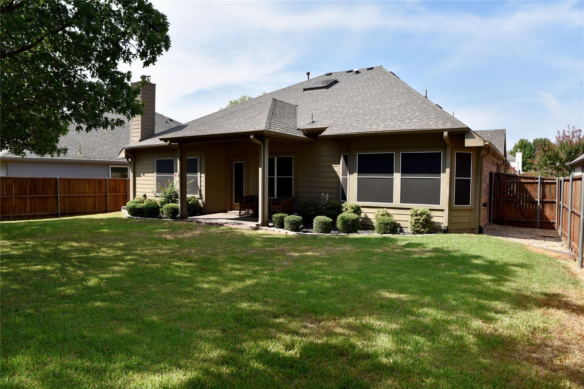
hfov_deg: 73.7
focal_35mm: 24
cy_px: 194
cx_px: 292
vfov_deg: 53.1
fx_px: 389
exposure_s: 1/200
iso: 100
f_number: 7.1
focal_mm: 24
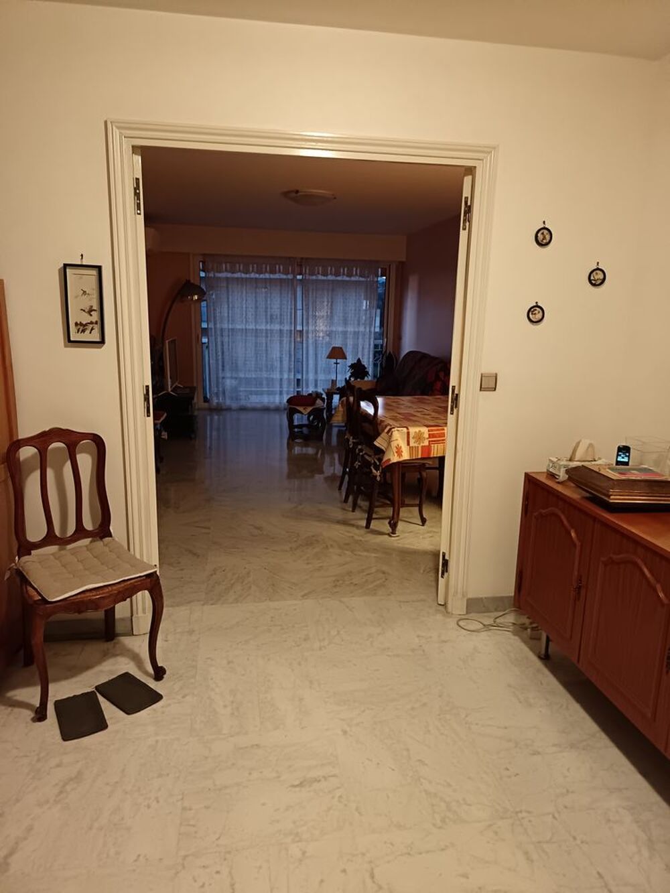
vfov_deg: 71.6
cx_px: 335
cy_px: 446
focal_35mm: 24
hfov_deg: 56.8
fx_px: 619
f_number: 1.75
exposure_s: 1/25
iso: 3308
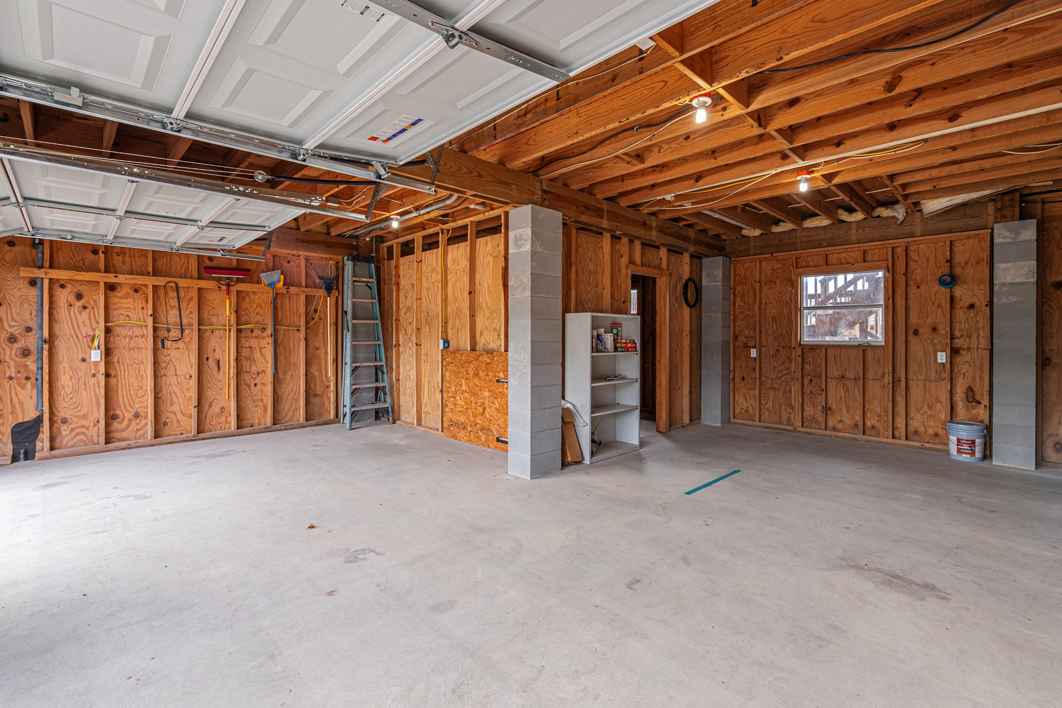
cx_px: 543
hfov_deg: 96.7
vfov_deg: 73.7
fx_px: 472
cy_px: 341
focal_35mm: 16
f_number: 9
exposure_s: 1/13
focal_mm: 15
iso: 125
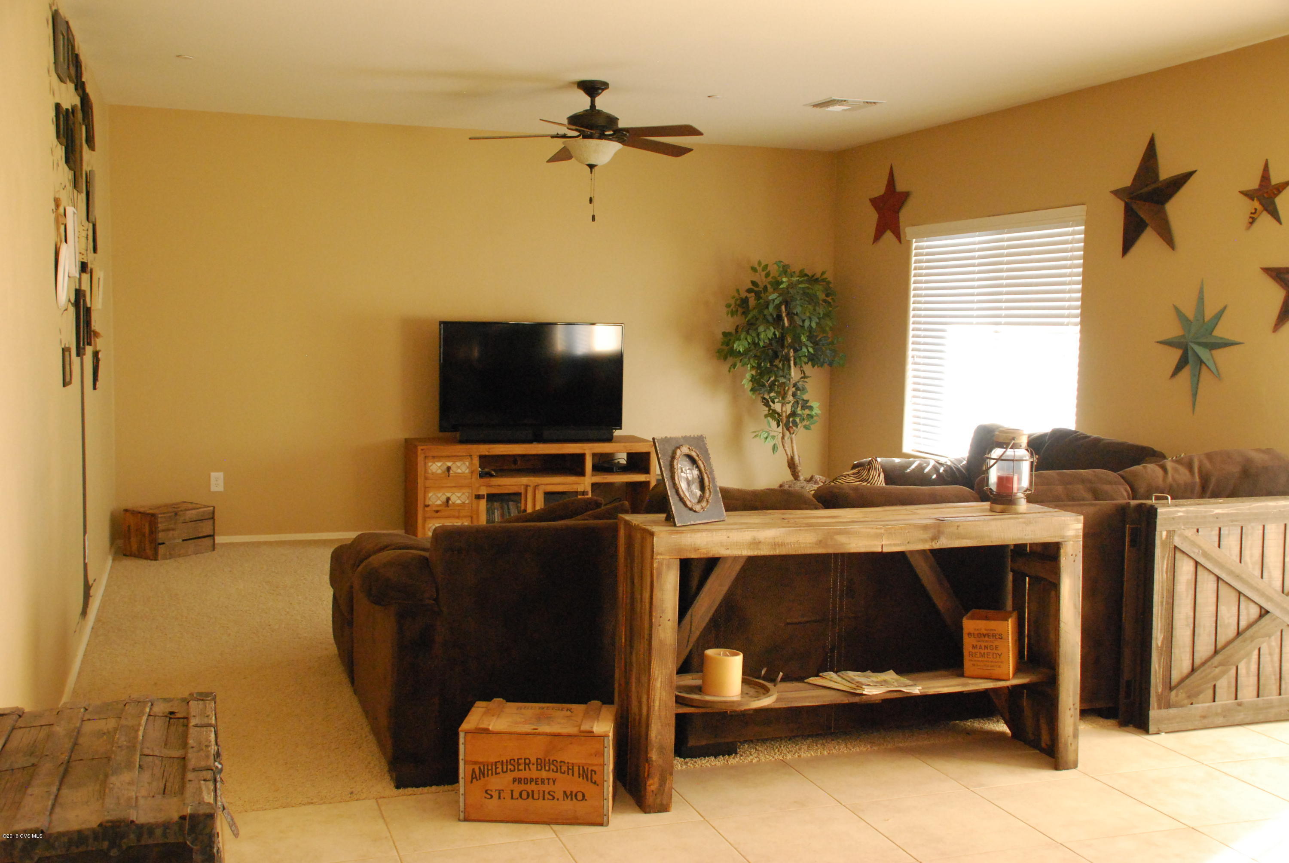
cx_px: 644
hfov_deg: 53.1
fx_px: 1290
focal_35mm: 36
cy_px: 432
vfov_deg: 37.0
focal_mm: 24
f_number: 4
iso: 1600
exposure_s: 1/60
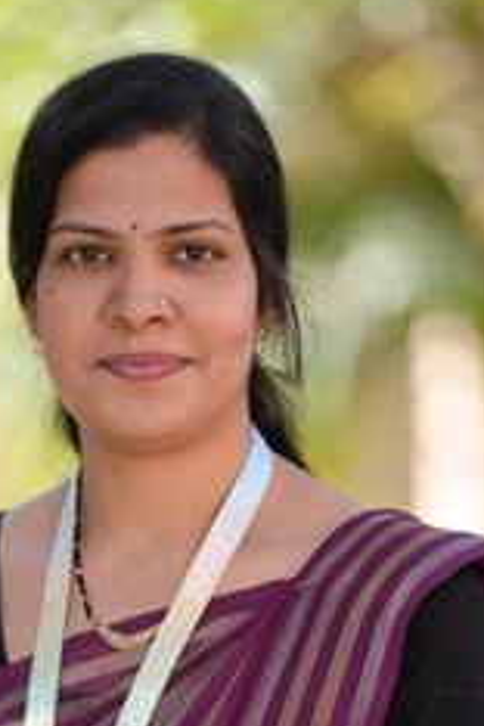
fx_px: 7723
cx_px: 129
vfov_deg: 5.4
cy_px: 652
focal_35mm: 383
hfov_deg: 3.6
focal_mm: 200
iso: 200
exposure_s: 1/500
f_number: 2.8
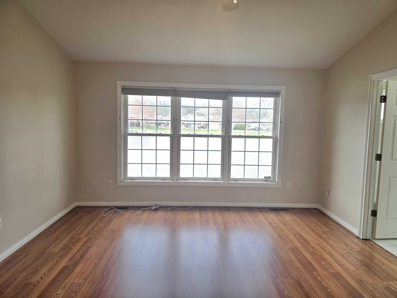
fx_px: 264
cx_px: 198
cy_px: 149
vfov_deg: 58.9
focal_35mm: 23
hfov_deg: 73.9
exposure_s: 1/120
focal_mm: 6.3
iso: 20
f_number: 1.7
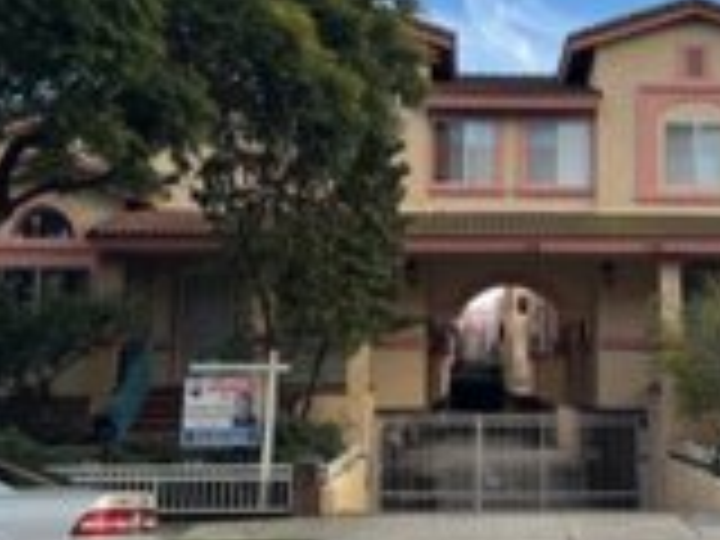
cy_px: 166
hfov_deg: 35.1
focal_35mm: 54
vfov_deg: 26.8
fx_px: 1123
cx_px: 504
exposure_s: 1/1010
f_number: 1.78
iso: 80
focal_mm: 6.76
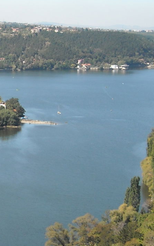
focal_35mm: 126
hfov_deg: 9.9
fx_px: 847
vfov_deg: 16.6
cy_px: 125
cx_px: -106
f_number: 6.1
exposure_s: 1/148
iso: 64
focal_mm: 7.1
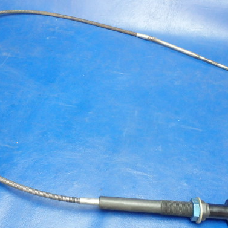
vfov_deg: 40.0
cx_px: 95
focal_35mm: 42
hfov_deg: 39.9
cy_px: 102
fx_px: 313
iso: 800
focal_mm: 5
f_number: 3.9
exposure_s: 1/25
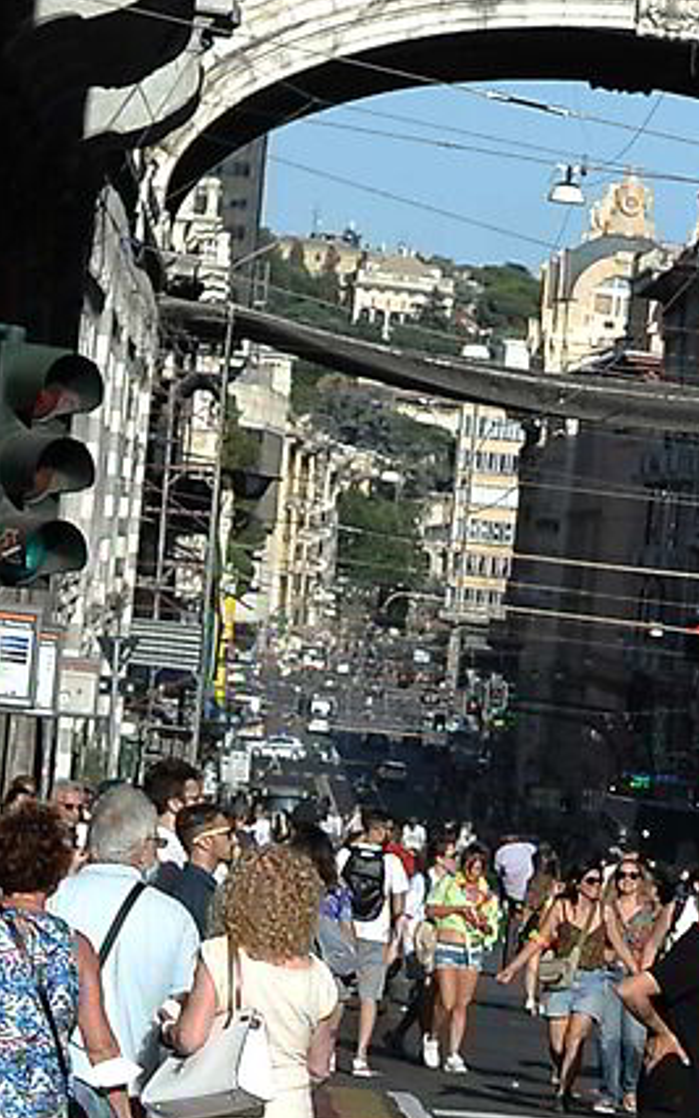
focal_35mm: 286
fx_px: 8714
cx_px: 2005
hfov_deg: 4.4
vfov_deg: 7.2
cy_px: 1714
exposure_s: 1/320
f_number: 6.3
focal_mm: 50
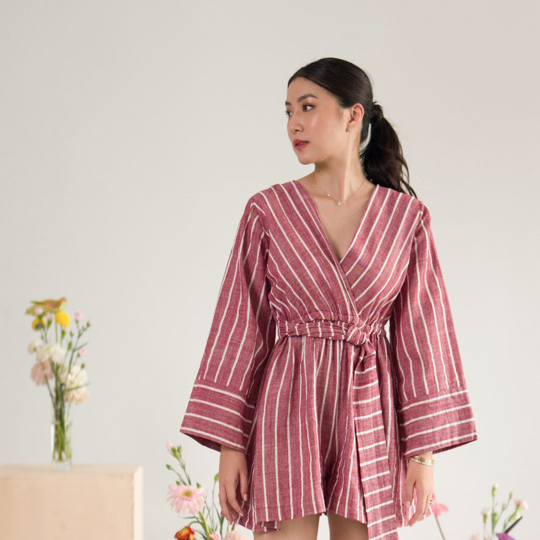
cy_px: 516
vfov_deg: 17.9
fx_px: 1677
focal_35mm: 95
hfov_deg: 18.3
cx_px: 323
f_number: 1.4
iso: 800
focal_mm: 50
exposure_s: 1/160
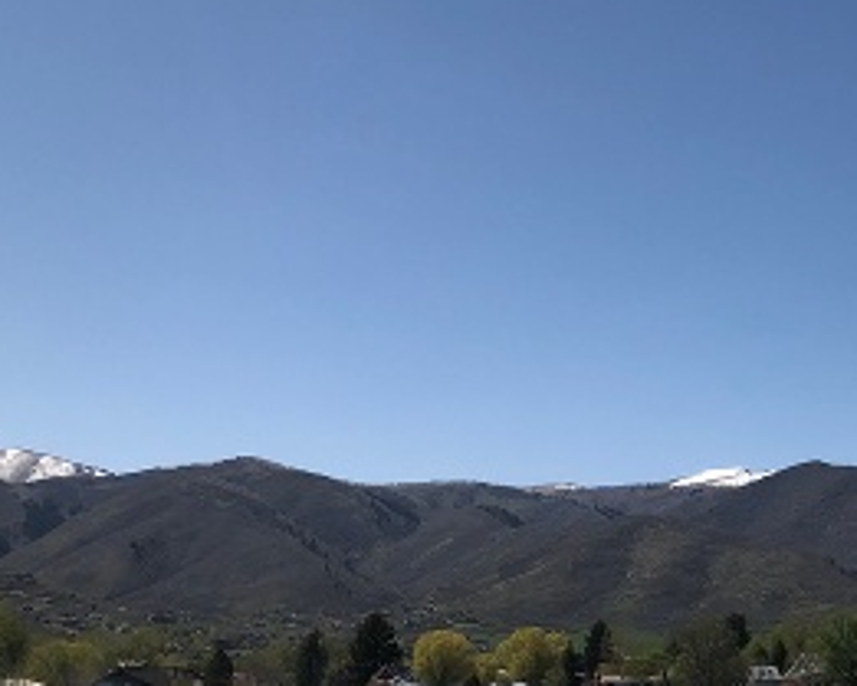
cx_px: 978
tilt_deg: +0.5
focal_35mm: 67
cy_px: 666
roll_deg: -0.8
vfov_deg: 22.1
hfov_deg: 25.8
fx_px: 1700
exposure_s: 1/3472
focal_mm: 3.99
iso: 20
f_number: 1.8
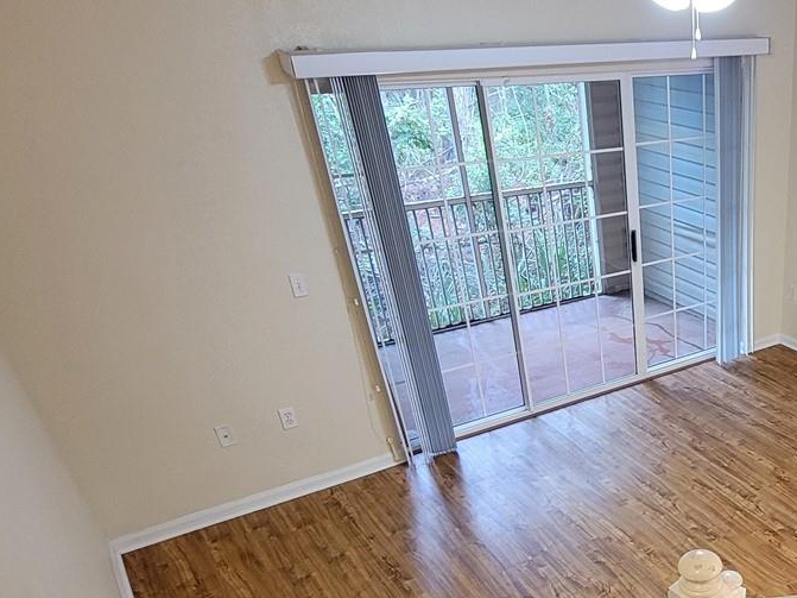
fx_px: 714
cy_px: 514
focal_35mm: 31
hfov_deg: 49.6
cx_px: 765
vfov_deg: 42.5
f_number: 2.2
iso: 320
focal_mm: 2.2
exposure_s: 1/40
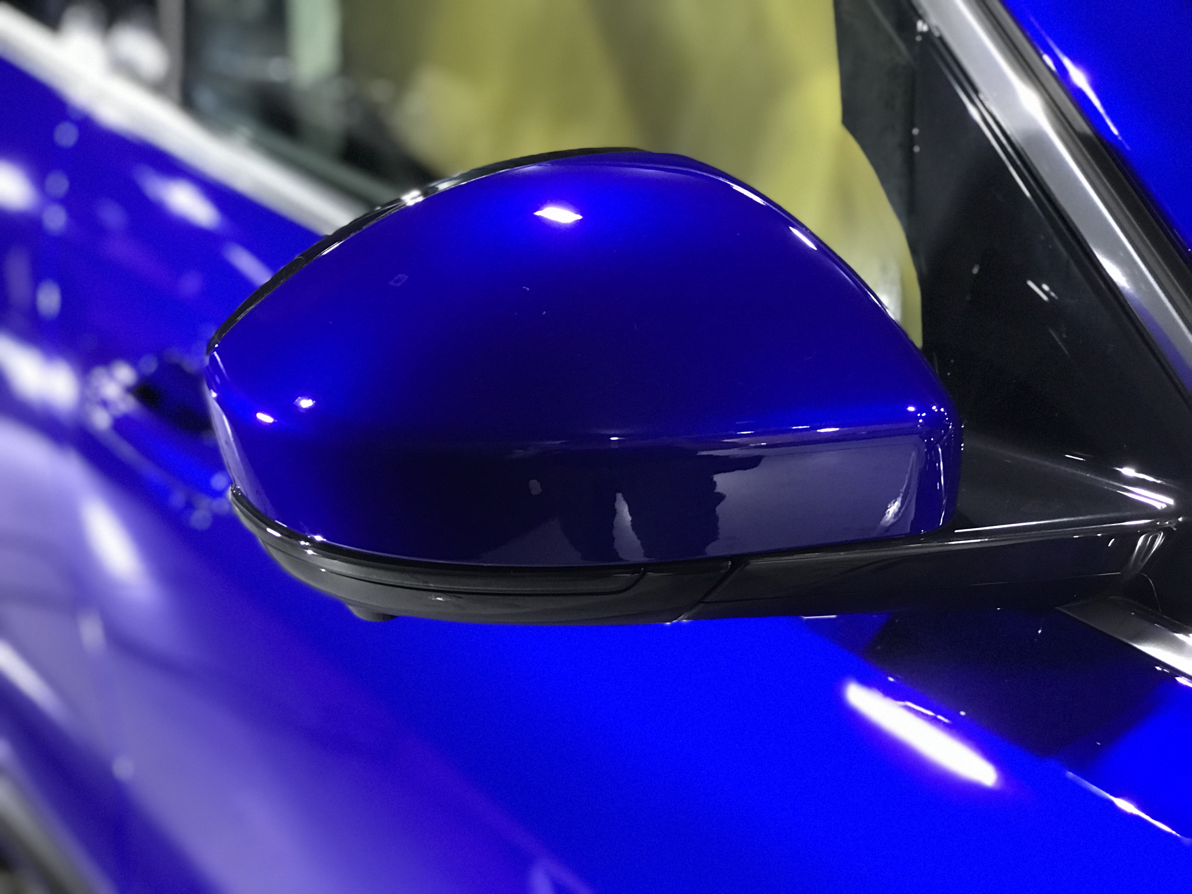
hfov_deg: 33.8
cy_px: 447
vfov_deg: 25.7
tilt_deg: -22.4
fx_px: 1963
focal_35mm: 57
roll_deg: +4.1
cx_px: 596
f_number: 2.8
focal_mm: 6.6
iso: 400
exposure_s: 1/60
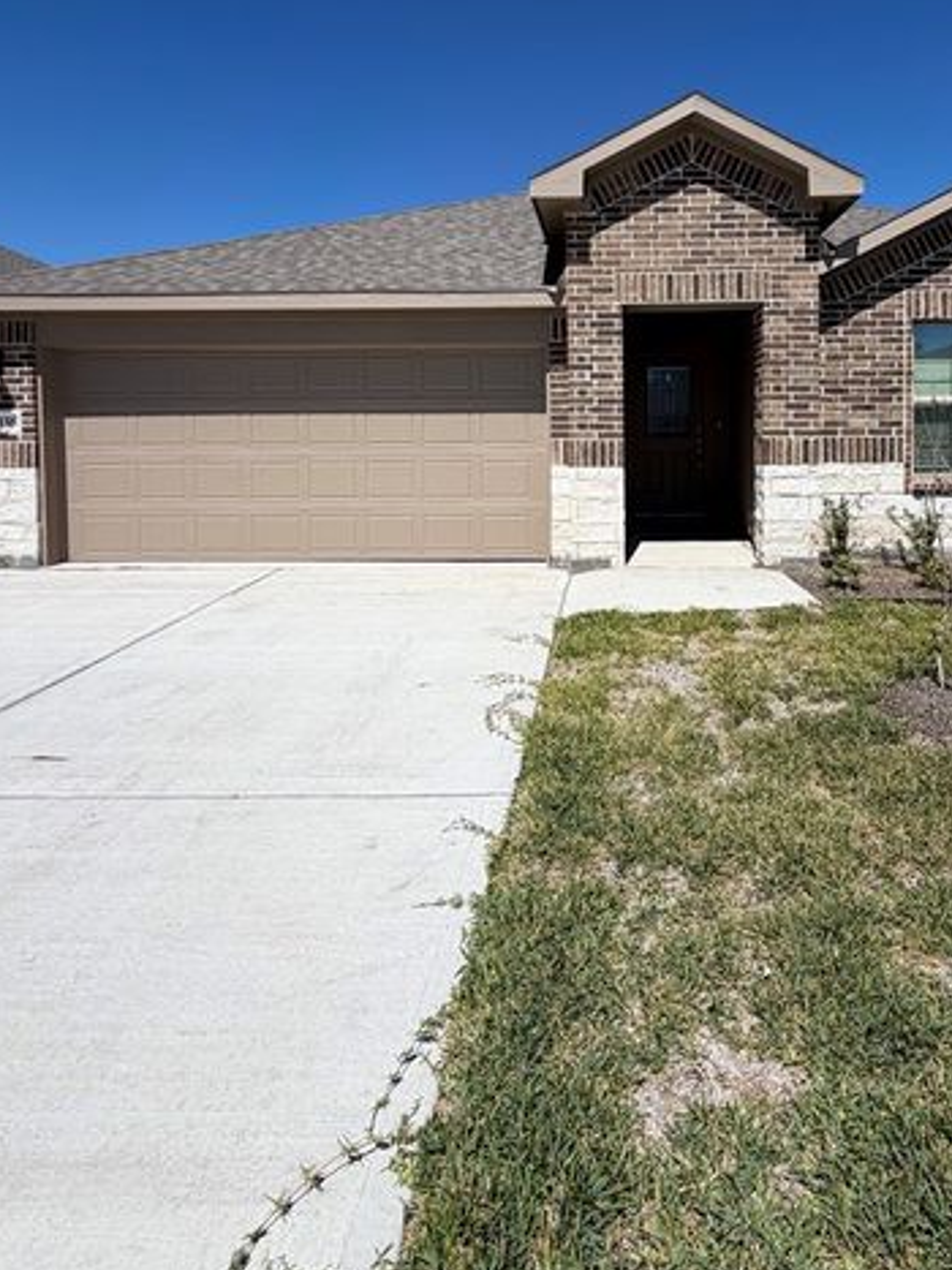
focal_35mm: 20
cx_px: 604
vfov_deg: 79.7
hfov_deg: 64.8
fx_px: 734
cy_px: 450
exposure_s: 1/1339
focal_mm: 2.22
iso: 20
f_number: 2.2
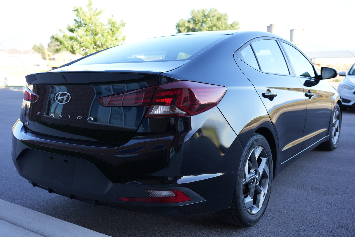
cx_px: 178
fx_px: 345
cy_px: 118
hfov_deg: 54.4
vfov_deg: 37.9
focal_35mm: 35
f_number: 4
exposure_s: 1/200
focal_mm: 35
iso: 200
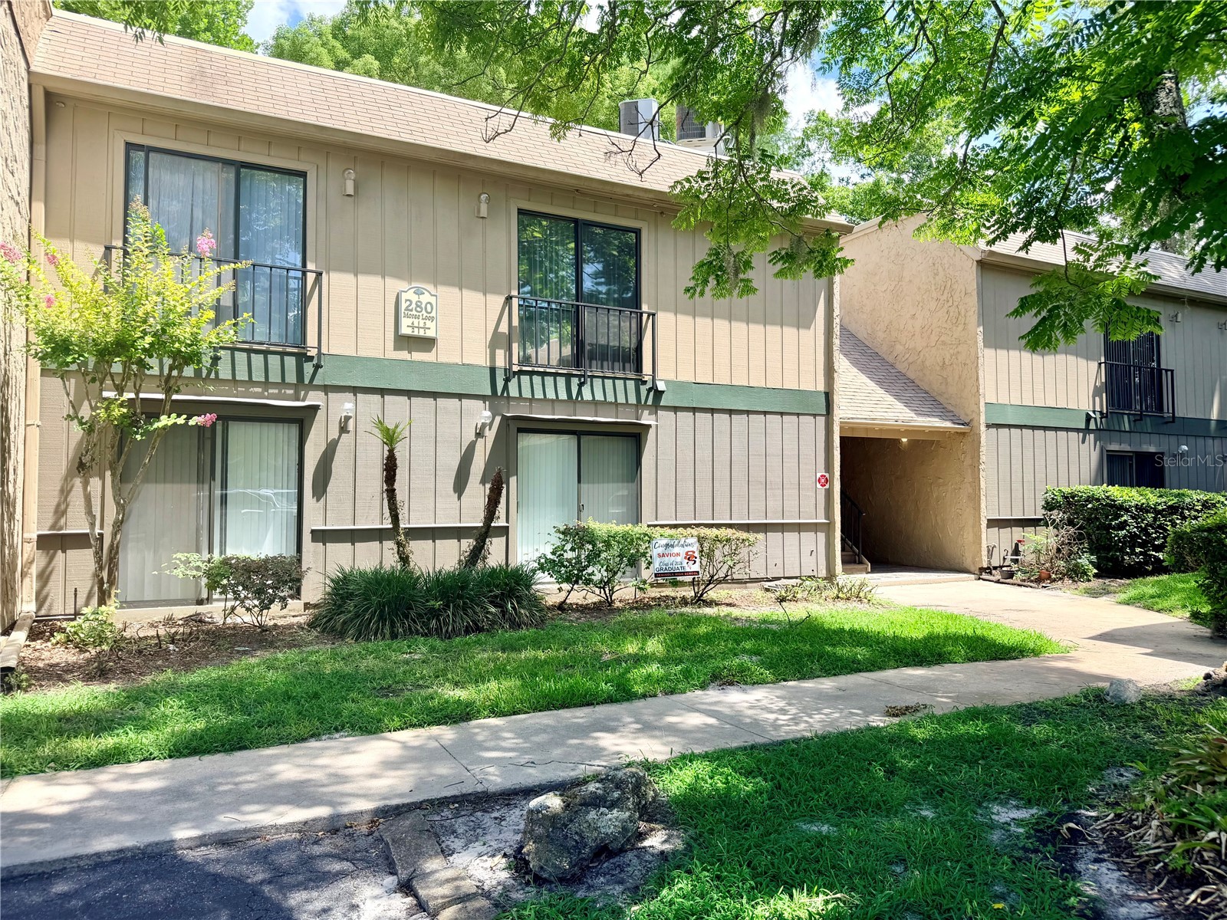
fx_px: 851
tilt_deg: +2.2
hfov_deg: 71.6
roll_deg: -0.2
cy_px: 460
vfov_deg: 56.8
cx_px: 614
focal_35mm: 24
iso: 80
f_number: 1.78
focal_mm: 6.76
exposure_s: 1/1585
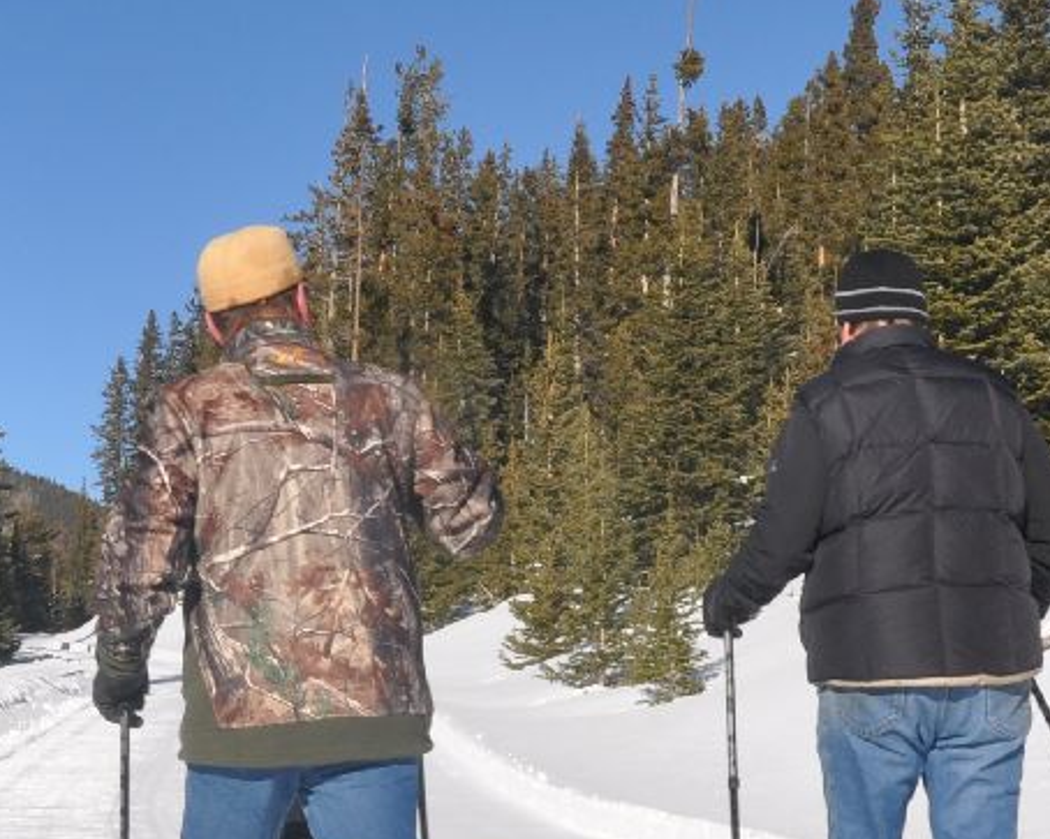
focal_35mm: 109
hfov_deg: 17.6
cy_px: 688
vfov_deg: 14.0
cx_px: 361
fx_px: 3387
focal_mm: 22
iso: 200
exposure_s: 1/200
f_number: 14
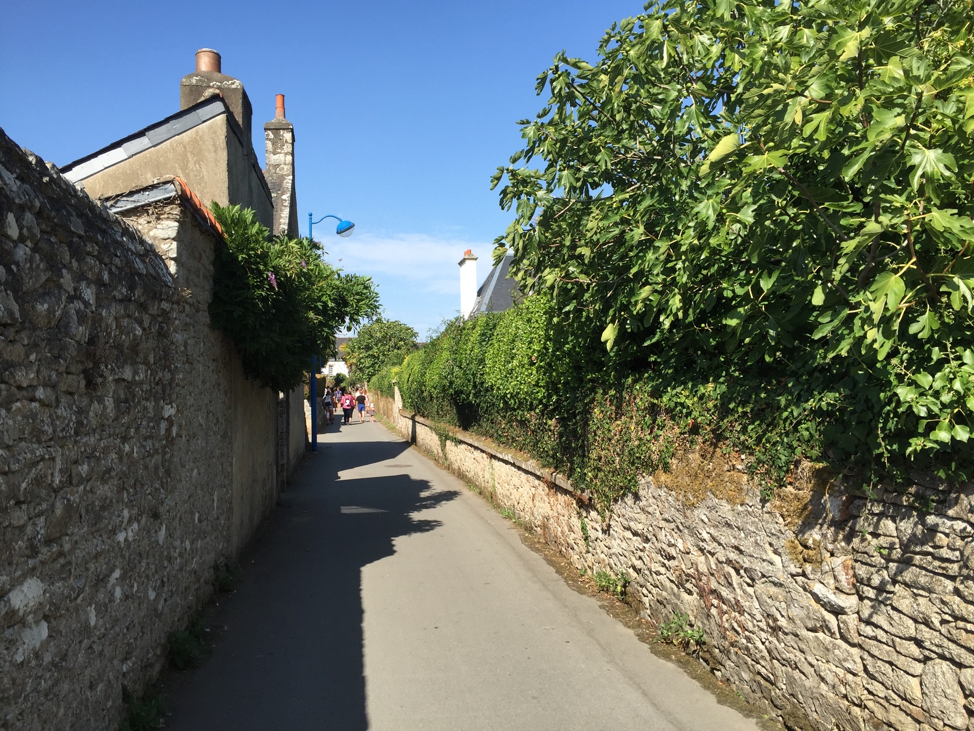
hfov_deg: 61.7
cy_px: 366
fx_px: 816
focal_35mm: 29
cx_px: 487
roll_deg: +1.6
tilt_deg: +1.5
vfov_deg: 48.2
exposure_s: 1/1163
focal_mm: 4.15
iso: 32
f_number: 2.2
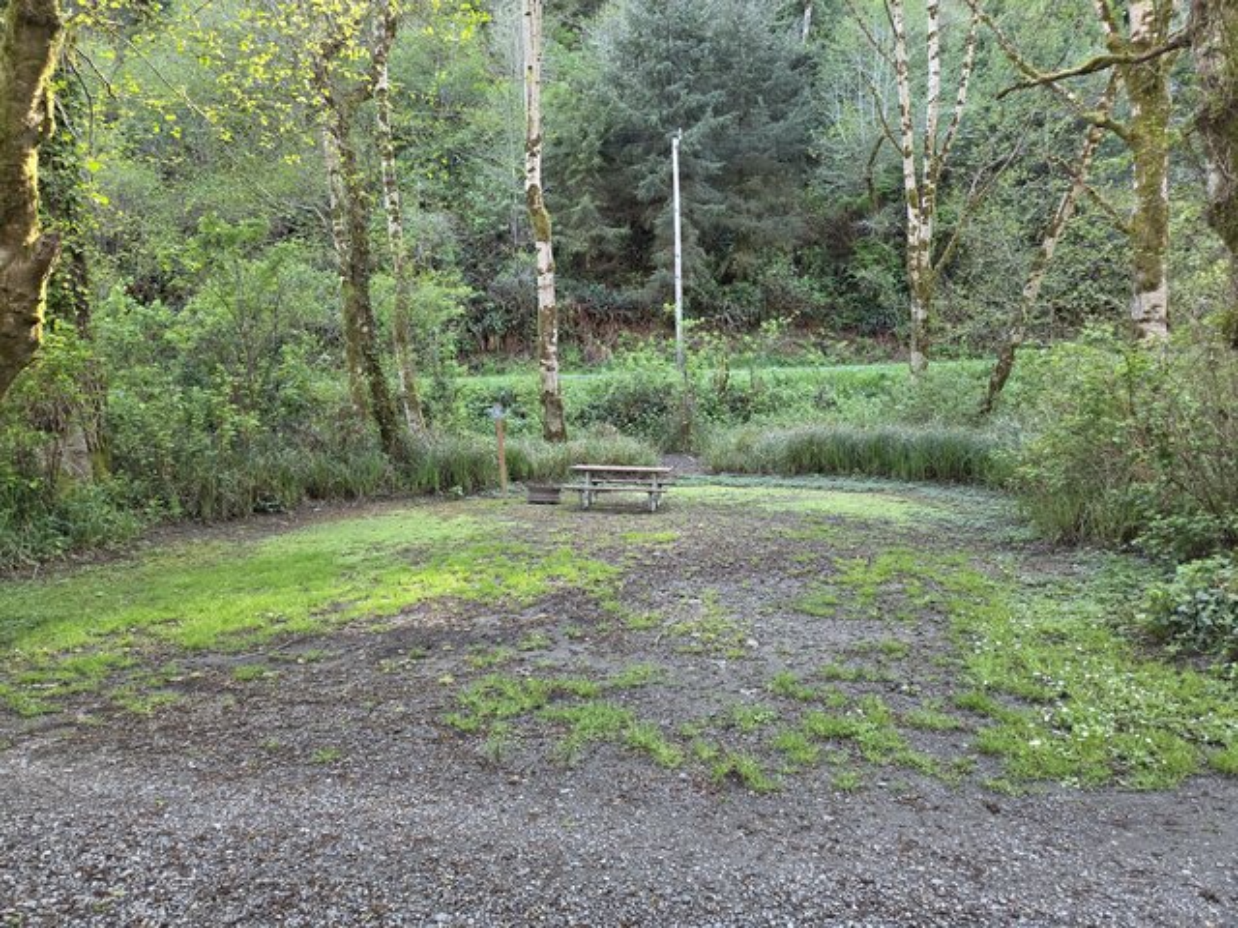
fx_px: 823
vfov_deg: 58.9
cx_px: 619
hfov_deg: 73.9
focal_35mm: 23
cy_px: 464
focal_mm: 5.4
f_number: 1.8
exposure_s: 1/180
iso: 160
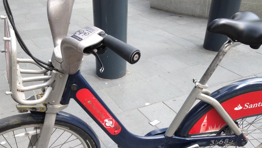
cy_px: 111
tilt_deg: -35.7
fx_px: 299
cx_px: 118
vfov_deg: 27.4
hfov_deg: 47.3
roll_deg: +0.1
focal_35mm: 43
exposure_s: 1/214
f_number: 2.4
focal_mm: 4.12
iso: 50
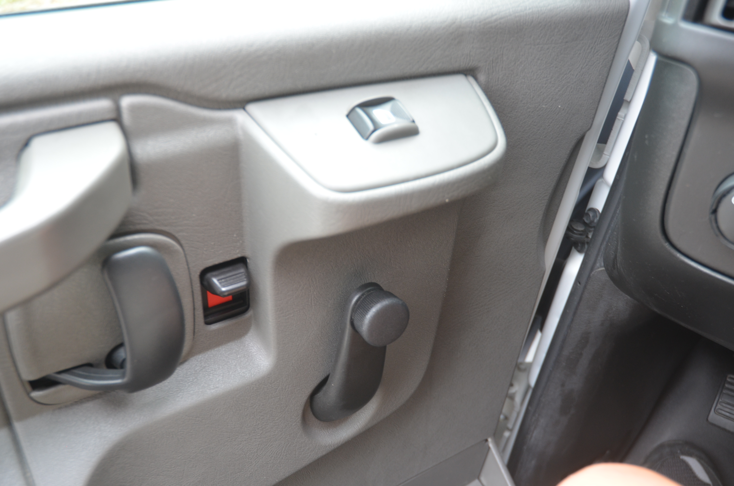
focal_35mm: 38
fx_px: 763
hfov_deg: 51.4
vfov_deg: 35.3
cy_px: 243
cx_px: 367
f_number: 4
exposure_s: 1/60
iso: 400
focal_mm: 25
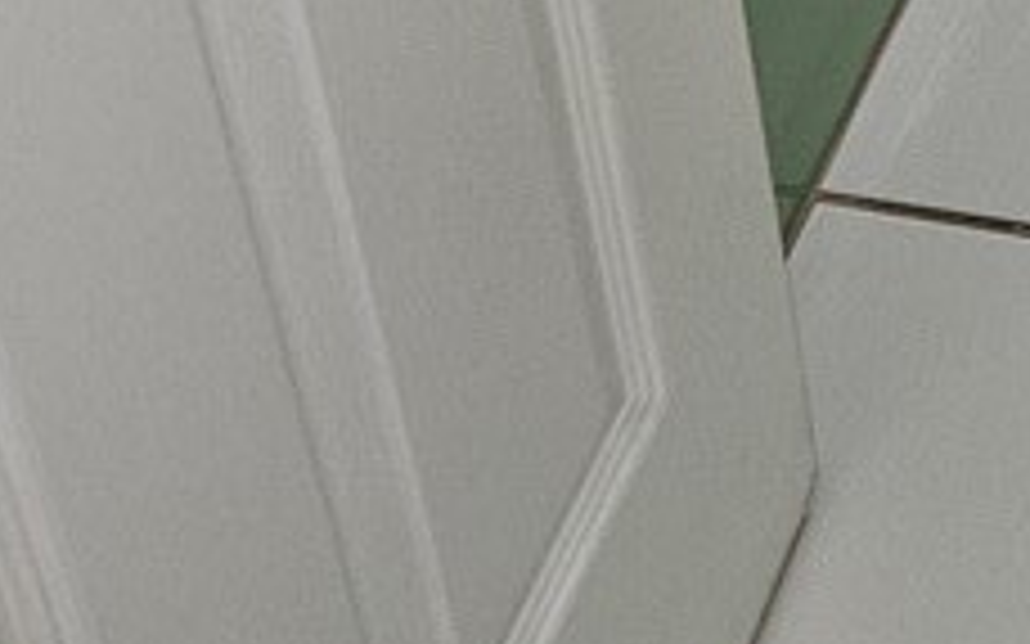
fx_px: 3059
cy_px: -1378
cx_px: 1552
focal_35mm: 109
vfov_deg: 9.2
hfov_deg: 17.2
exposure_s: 1/60
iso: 125
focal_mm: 5.4
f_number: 1.8
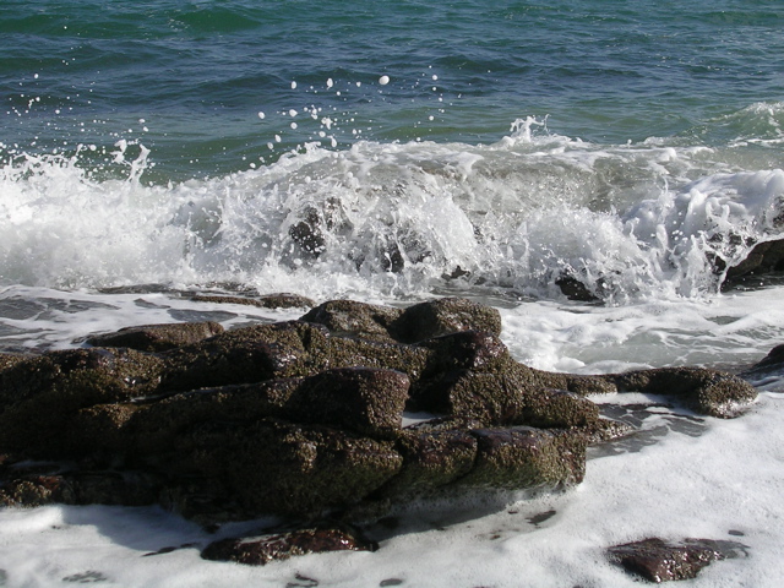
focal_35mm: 67
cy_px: 294
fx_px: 1517
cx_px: 392
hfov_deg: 29.0
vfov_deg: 21.9
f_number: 3.6
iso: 50
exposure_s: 1/1220
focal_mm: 10.2
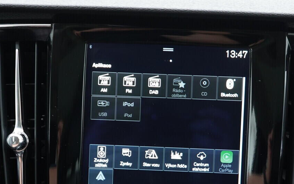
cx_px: 156
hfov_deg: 33.0
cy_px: 152
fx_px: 497
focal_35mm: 62
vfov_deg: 20.7
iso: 400
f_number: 2.8
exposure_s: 1/40
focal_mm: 24
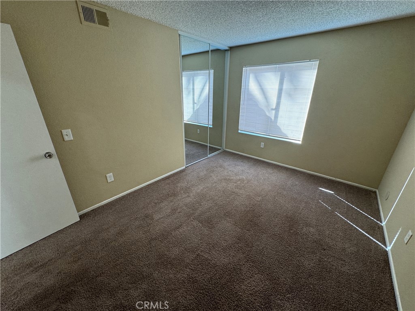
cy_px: 156
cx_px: 208
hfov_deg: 102.1
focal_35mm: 14
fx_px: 168
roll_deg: -0.3
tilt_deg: -21.4
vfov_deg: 85.7
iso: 160
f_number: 2.2
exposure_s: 1/60
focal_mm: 2.22
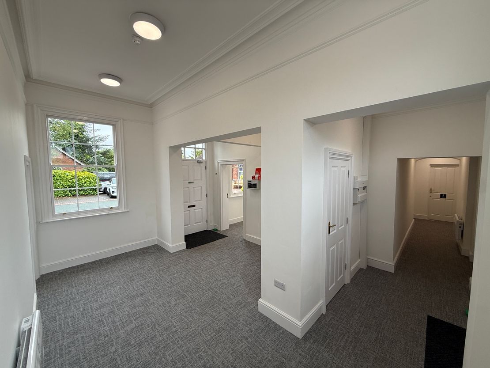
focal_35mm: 14
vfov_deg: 85.7
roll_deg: +0.2
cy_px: 184
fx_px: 198
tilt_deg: -3.7
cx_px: 245
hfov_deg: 102.1
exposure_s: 1/150
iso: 64
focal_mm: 2.22
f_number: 2.2
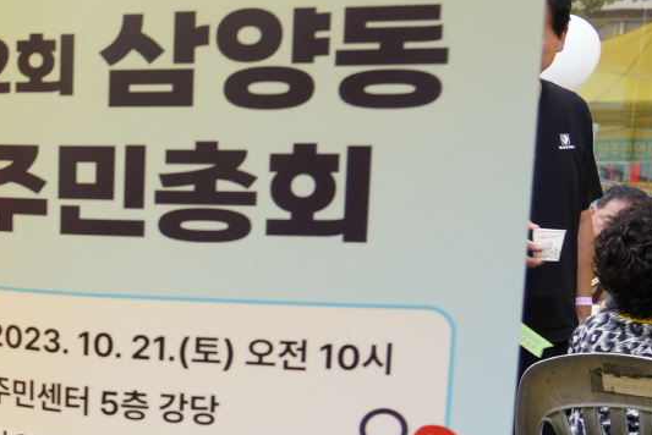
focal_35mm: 81
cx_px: -373
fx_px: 1468
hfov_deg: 20.7
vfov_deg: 16.8
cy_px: 298
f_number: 4.5
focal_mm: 24
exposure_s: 1/125
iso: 160
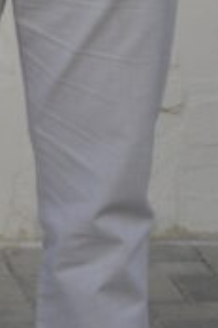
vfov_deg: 7.6
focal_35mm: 264
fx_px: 2407
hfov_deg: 5.1
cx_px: -200
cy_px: -231
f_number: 9
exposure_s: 1/200
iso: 500
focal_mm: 45
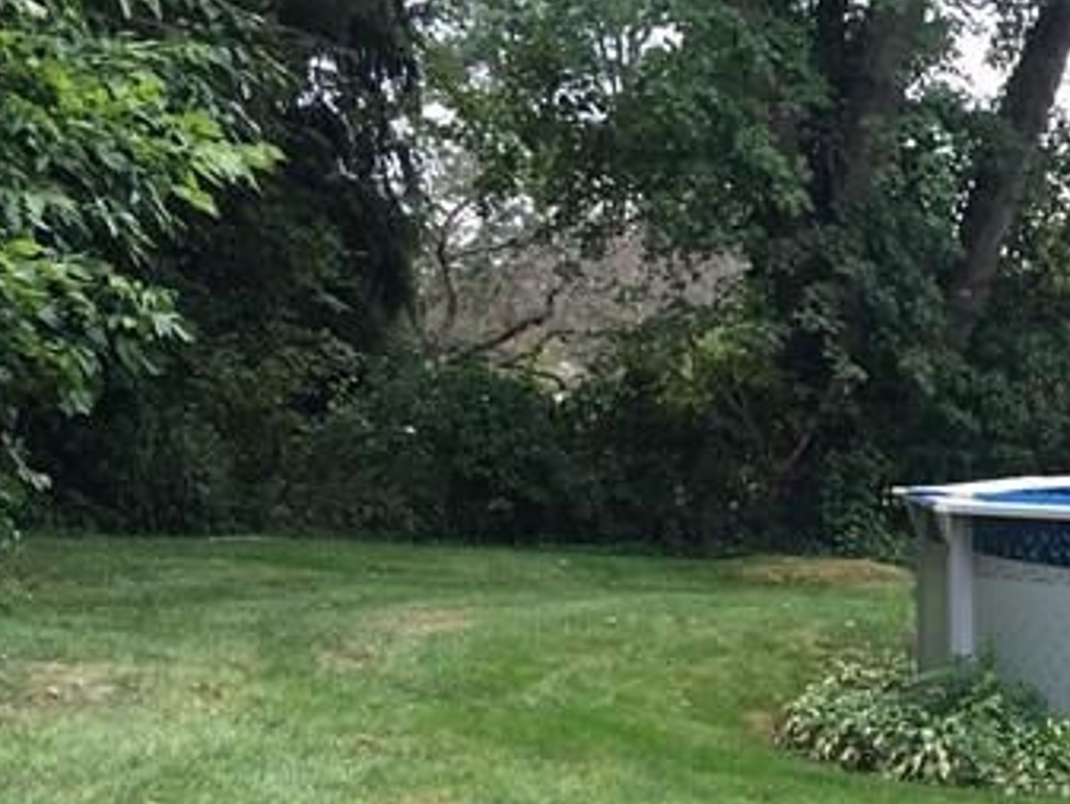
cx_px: 1124
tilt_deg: -6.7
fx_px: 2721
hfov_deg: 21.3
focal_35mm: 88
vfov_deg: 16.6
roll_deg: +0.9
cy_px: 734
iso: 25
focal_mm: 4.15
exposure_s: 1/120
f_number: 2.2
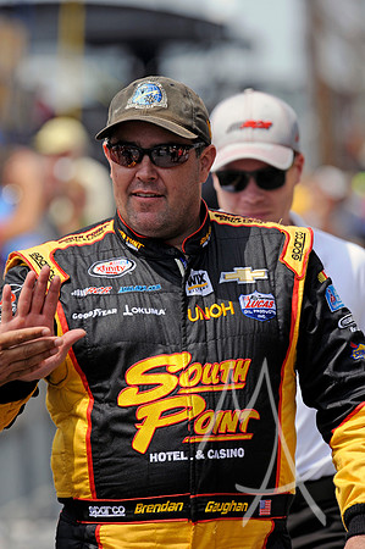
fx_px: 6097
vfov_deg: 5.2
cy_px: 274
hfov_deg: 3.4
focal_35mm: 400
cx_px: 182
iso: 500
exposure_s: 1/1250
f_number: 7.1
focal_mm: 400
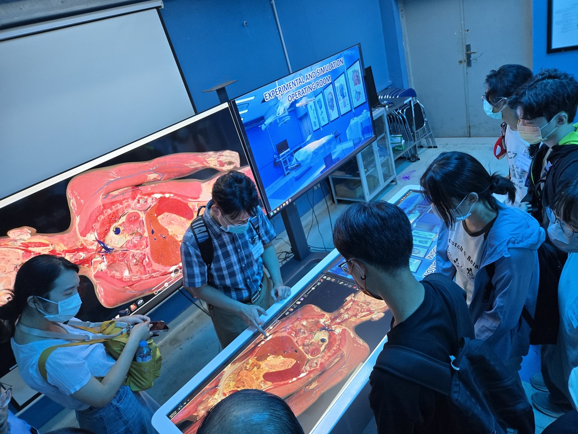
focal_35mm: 23
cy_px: 217
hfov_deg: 73.9
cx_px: 289
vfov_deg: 58.9
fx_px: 384
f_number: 1.8
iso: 200
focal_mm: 5.4
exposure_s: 1/100
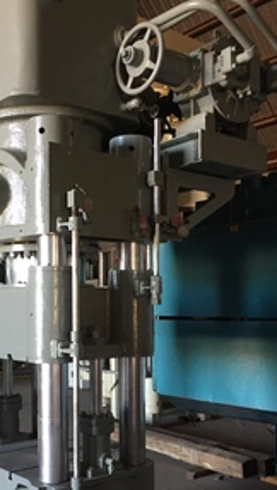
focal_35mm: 44
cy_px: 324
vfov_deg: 45.7
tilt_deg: -2.1
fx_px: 573
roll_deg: +0.3
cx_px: 82
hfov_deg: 26.9
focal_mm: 4.15
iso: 160
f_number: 2.2
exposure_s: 1/30
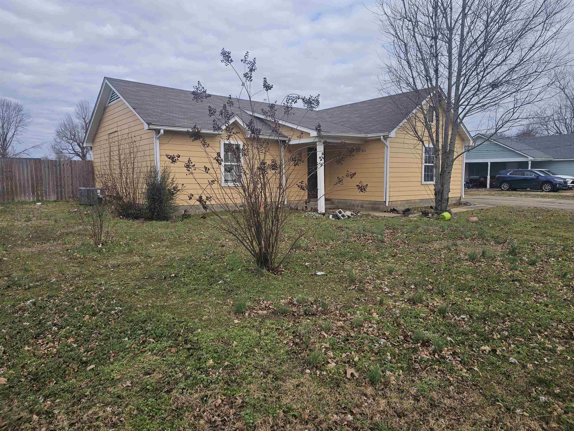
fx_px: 381
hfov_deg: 73.9
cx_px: 287
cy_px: 216
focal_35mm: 23
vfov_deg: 58.9
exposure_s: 1/616
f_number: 1.7
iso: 10
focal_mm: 6.3
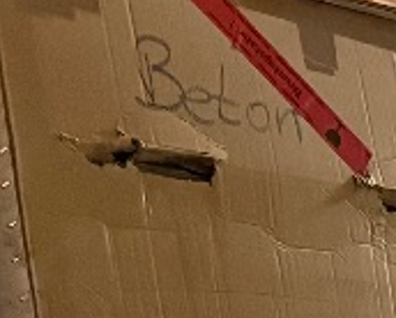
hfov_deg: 9.3
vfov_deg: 7.7
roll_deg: +2.2
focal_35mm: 174
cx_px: 1096
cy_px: 979
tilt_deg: -9.4
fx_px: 2042
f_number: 1.78
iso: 800
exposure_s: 1/60
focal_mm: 6.76
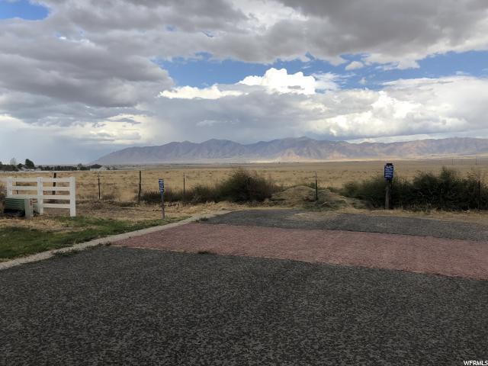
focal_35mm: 28
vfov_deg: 49.7
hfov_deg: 63.4
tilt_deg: -4.2
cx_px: 244
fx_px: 395
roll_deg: -0.6
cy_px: 183
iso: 20
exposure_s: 1/1621
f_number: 1.8
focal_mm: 3.99
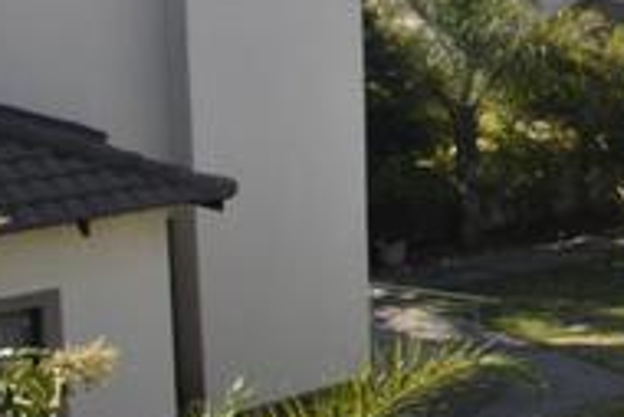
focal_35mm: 63
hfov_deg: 20.1
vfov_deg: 20.7
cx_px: 1189
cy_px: -21
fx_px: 1093
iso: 100
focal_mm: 10
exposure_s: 1/200
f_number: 7.1
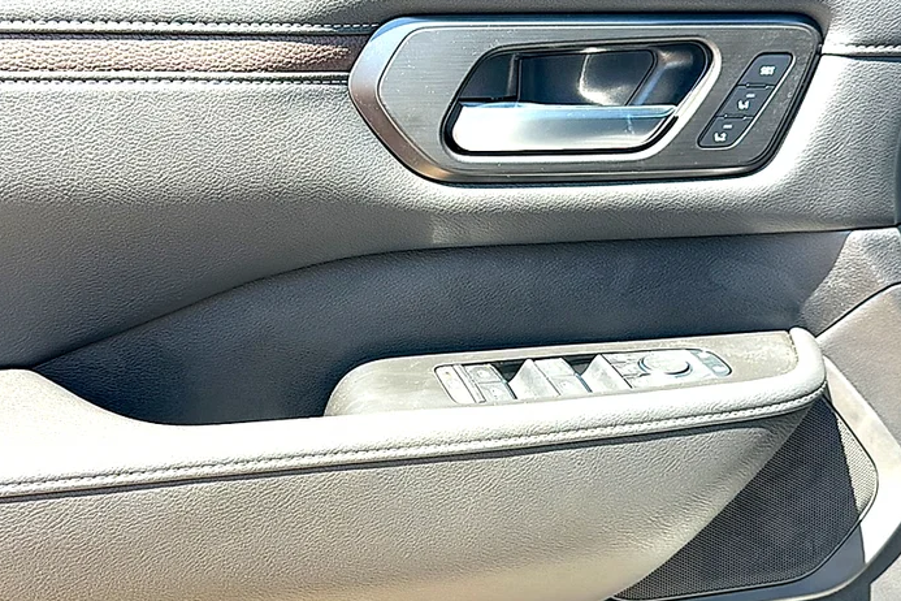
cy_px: 319
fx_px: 1026
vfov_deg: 32.6
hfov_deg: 47.4
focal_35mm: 41
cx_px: 449
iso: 80
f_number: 1.78
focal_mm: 6.86
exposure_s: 1/541
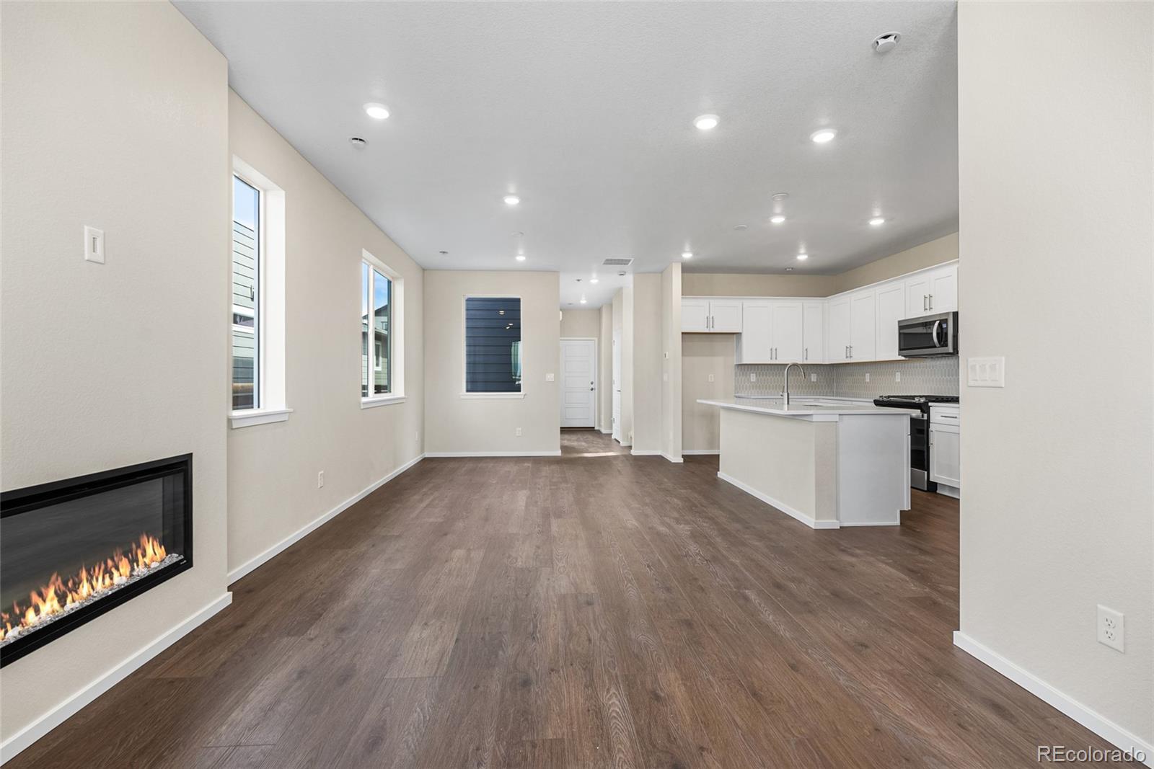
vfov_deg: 73.8
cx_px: 577
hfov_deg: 96.7
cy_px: 384
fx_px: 513
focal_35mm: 16
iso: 200
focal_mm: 16
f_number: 8
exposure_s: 1/3
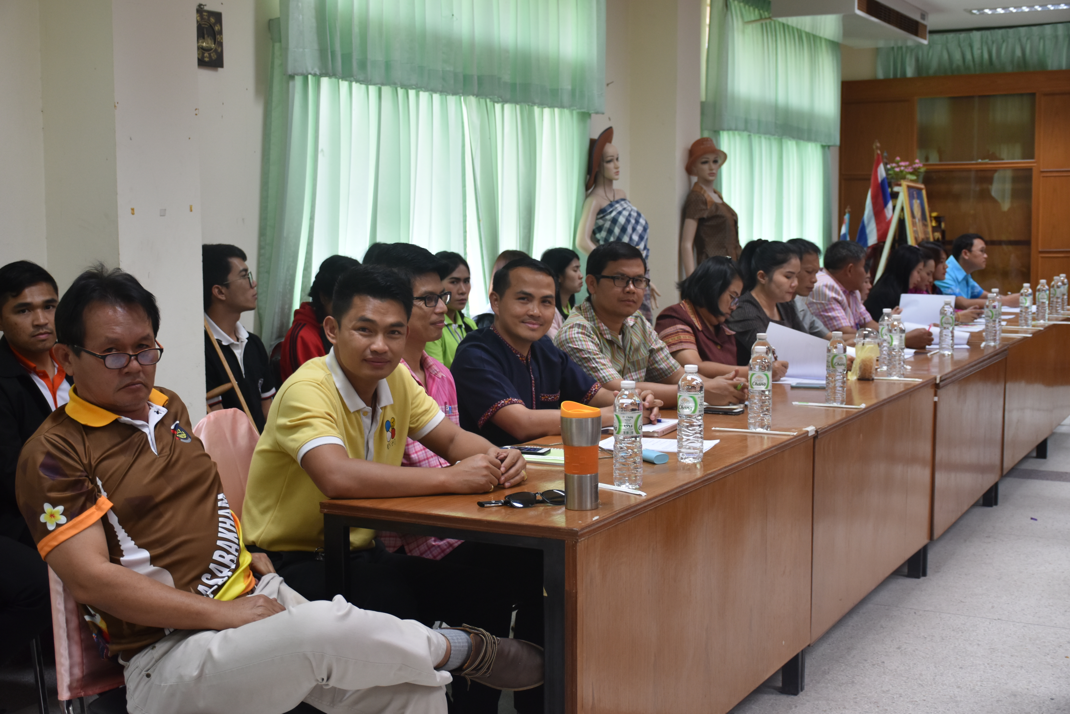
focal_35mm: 48
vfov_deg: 28.1
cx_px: 535
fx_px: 1427
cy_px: 357
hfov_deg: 41.1
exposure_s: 1/60
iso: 450
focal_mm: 32
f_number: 4
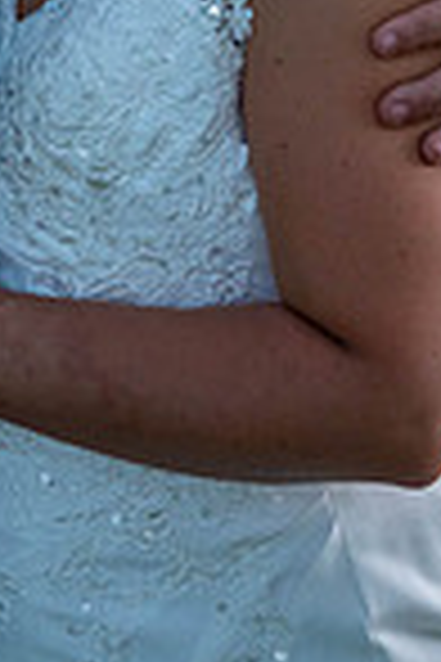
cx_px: 25
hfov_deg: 2.6
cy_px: -225
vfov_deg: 4.0
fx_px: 9536
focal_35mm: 519
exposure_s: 1/250
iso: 2800
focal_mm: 170
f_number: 2.8
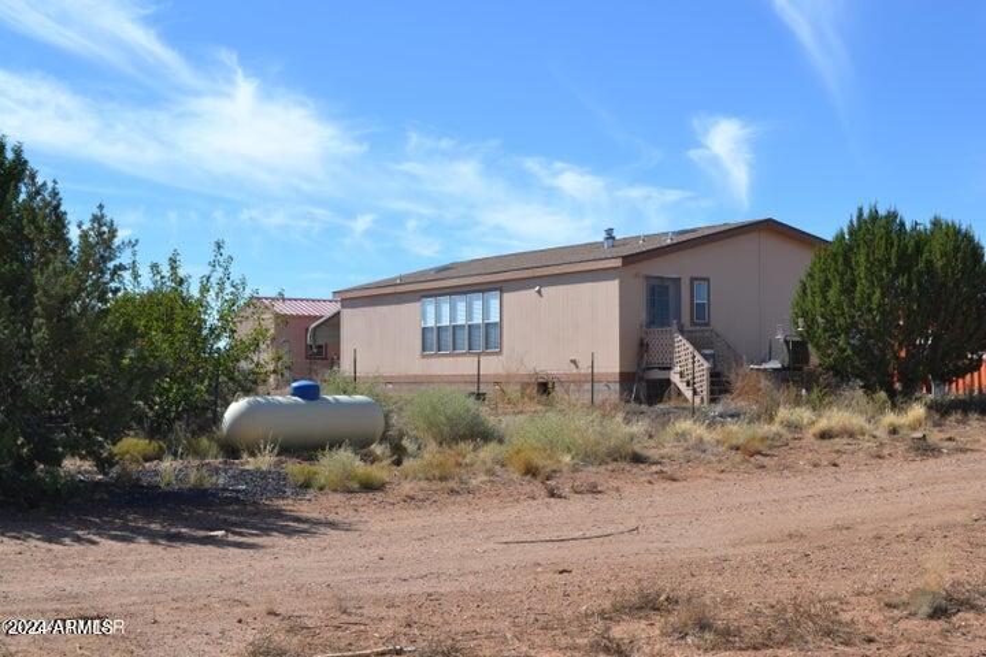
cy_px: 328
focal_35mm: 54
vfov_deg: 25.1
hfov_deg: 36.9
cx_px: 493
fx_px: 1479
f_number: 8
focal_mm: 36
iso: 100
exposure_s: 1/250
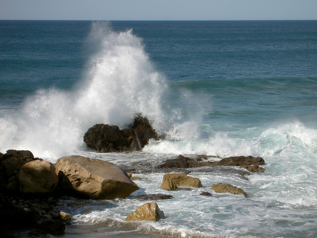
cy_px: 119
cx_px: 158
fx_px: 934
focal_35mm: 102
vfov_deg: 14.5
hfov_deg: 19.3
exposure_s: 1/320
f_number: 8.3
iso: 50
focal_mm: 16.8
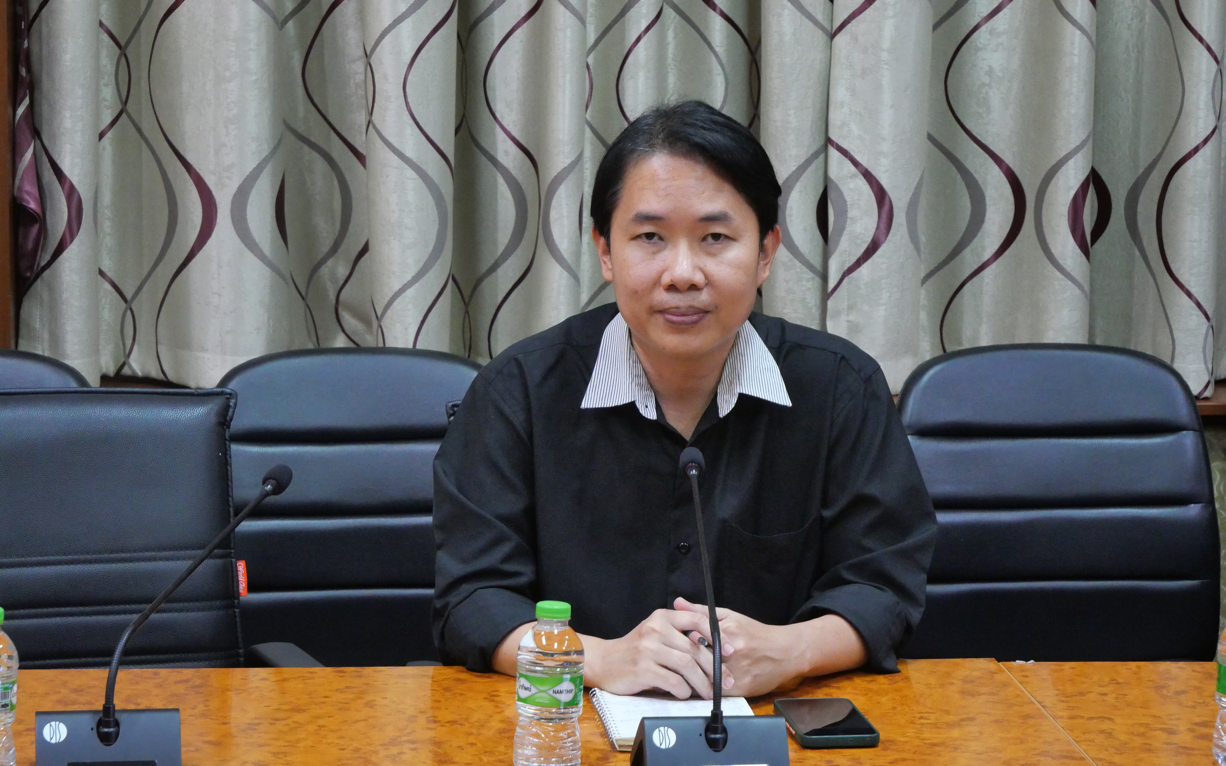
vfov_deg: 13.2
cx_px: 613
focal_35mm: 99
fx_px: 3308
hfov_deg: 21.0
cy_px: 375
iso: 3200
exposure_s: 1/30
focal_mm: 47
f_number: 5.6
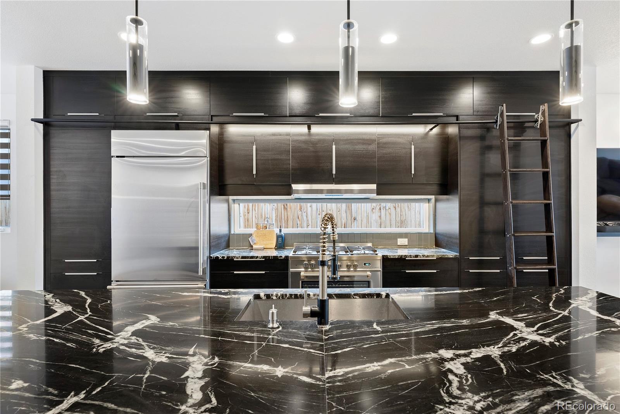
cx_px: 310
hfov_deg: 93.3
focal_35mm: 17
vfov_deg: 70.5
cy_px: 207
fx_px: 293
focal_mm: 17
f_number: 9
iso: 640
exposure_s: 1.6
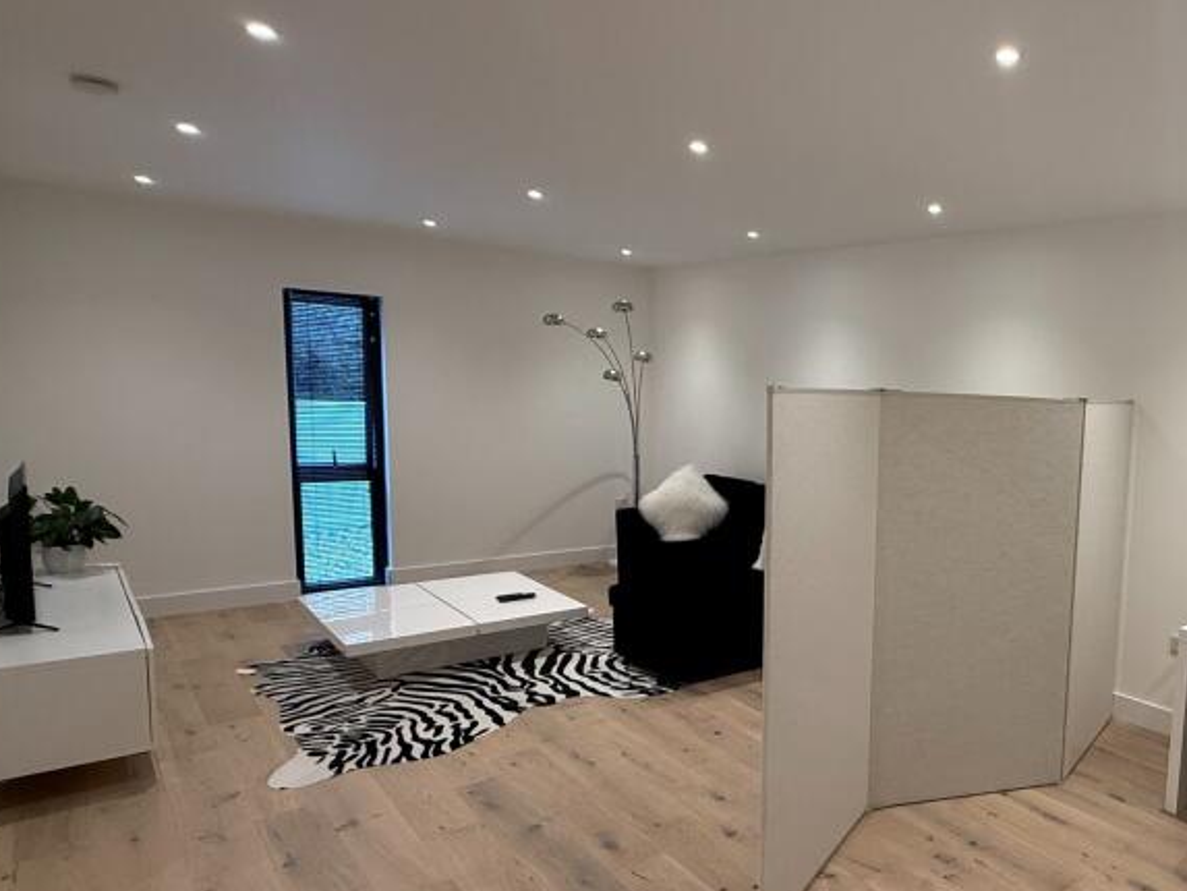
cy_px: 493
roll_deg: -3.1
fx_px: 857
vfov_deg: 54.8
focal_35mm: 25
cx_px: 996
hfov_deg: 61.8
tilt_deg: -6.5
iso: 160
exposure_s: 1/100
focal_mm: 2.22
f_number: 2.2
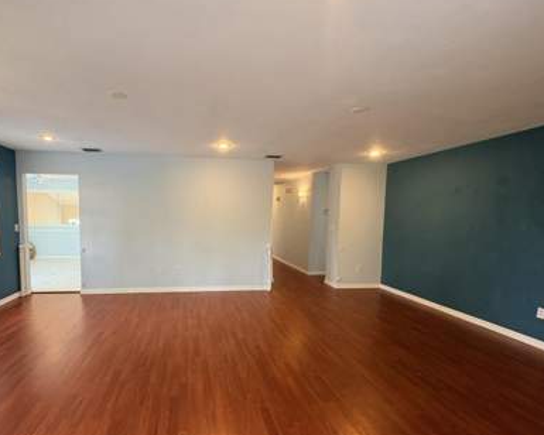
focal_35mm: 17
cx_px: 218
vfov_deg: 76.8
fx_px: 274
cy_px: 235
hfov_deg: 88.5
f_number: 2.2
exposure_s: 1/60
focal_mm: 2.22
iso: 200
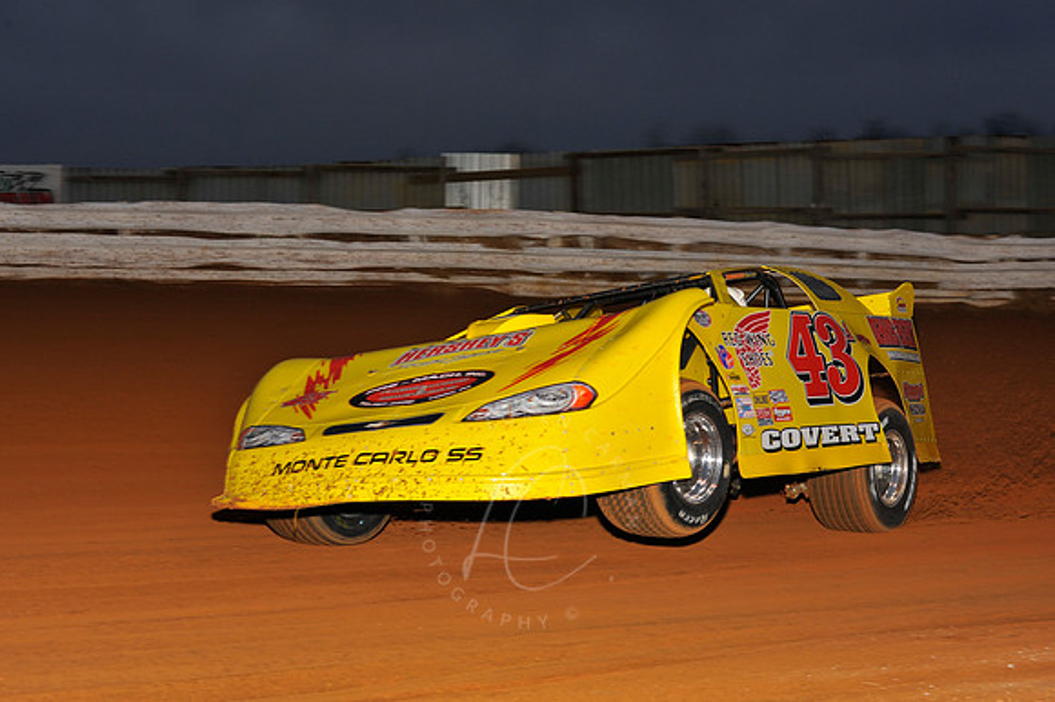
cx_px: 528
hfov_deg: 25.4
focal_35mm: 80
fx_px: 2343
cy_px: 351
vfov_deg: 17.0
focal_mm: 80
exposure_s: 1/250
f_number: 7.1
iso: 500
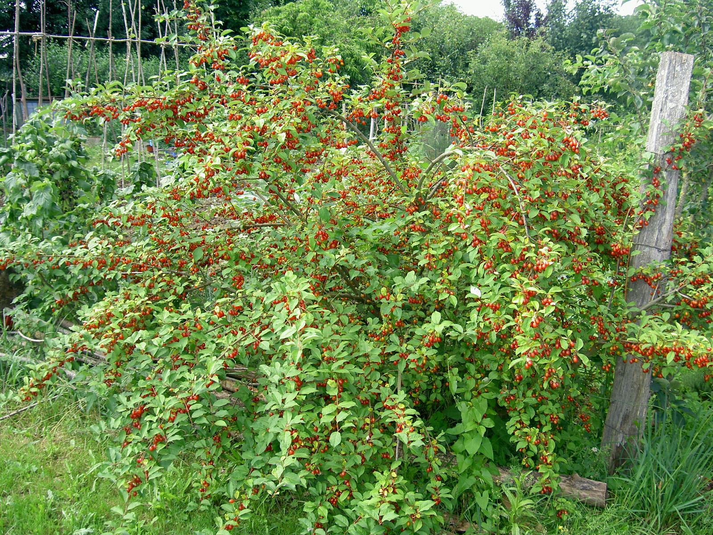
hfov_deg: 47.9
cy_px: 268
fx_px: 803
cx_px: 356
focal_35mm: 39
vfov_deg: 36.8
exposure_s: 1/125
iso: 100
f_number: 2.8
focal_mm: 8
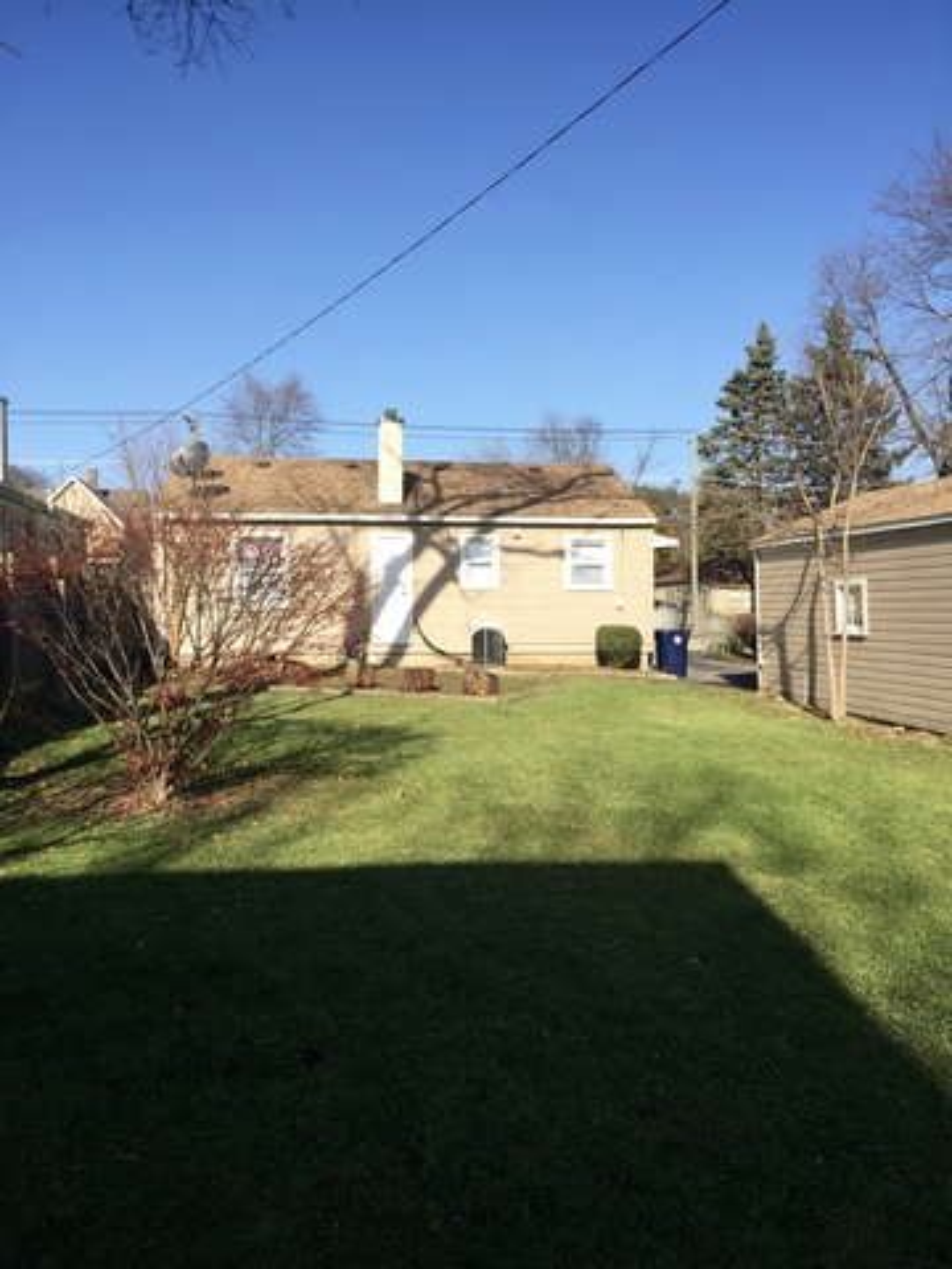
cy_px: 634
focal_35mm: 29
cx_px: 476
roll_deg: -0.1
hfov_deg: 48.2
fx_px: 1063
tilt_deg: +0.5
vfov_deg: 61.7
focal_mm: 4.15
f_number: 2.2
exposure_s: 1/1199
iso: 32
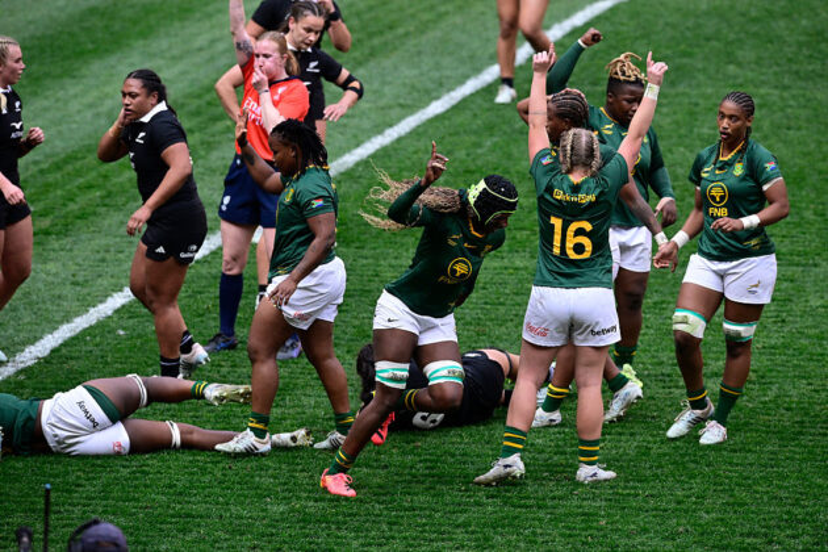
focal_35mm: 400
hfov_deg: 5.2
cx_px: 414
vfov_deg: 3.4
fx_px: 9199
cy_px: 276
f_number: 6.3
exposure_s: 1/2500
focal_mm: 400
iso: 3200
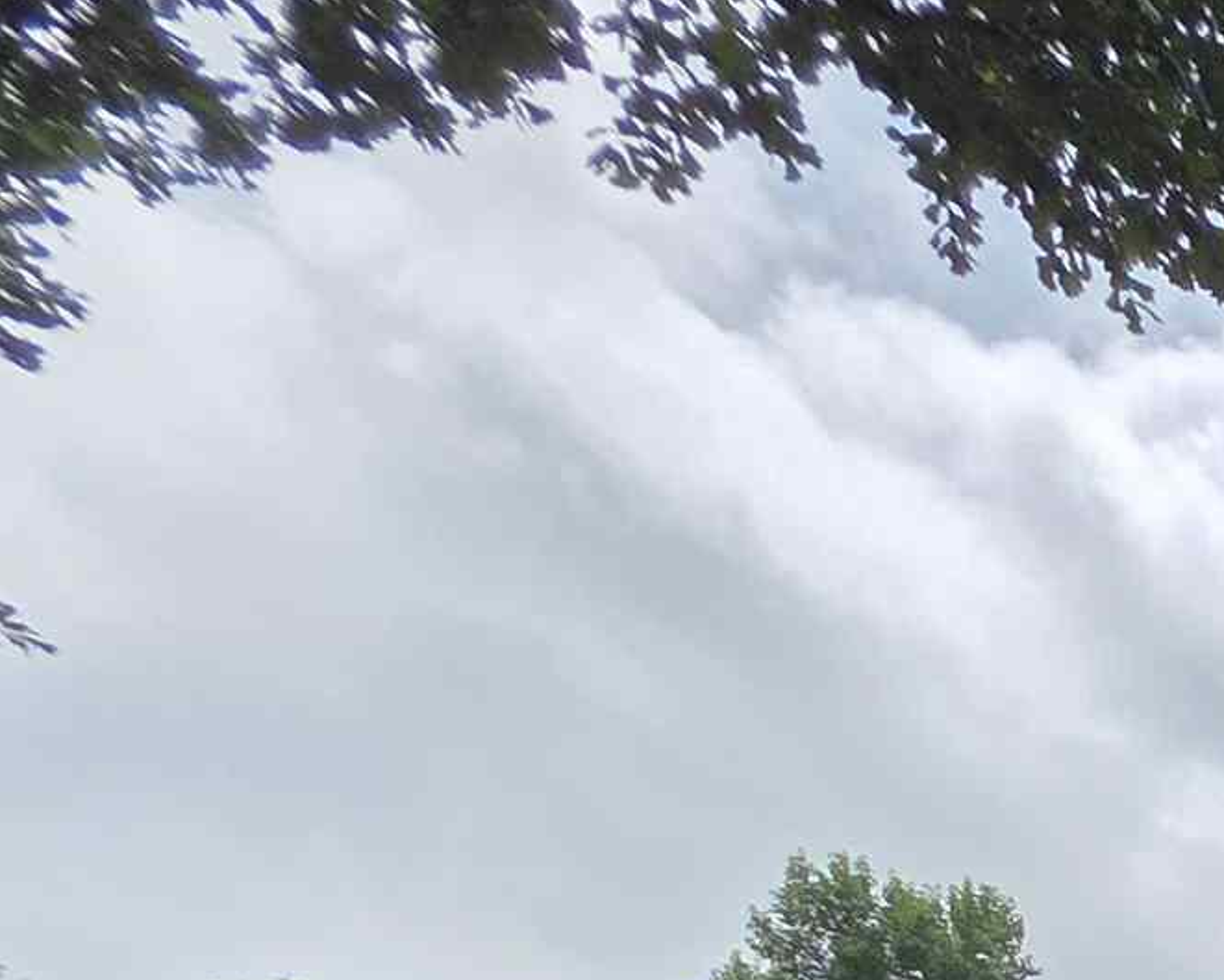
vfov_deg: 19.3
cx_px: 2517
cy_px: 1771
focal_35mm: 59
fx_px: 2138
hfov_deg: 18.5
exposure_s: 1/1550
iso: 40
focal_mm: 2.2
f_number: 1.9
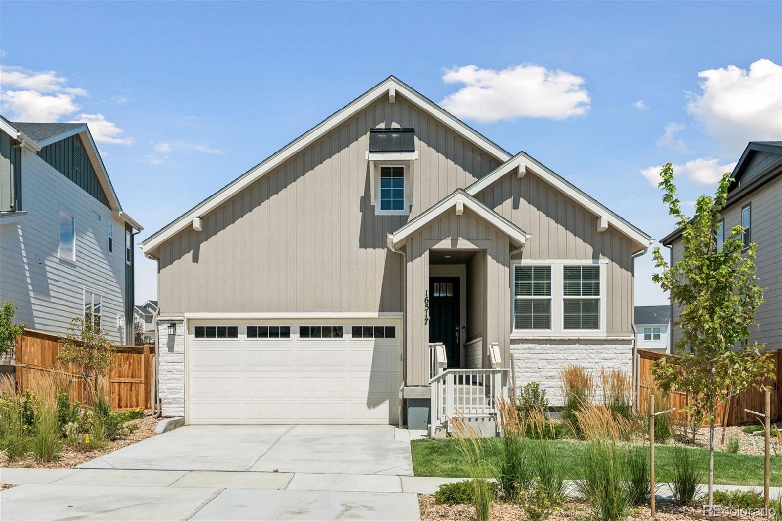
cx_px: 391
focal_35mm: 36
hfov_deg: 53.1
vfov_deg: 36.9
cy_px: 260
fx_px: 782
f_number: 9
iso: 400
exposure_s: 1/2000
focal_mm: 36
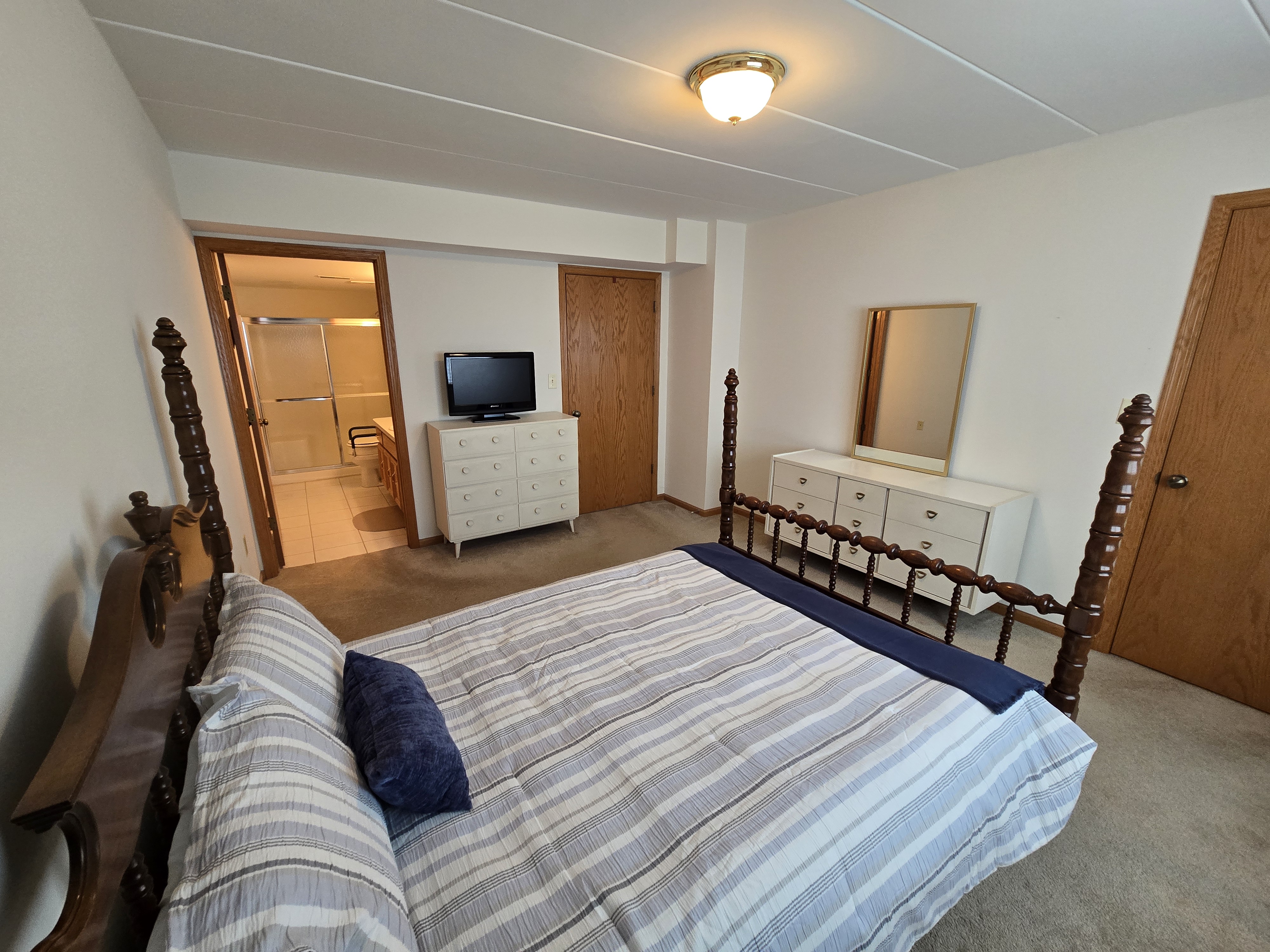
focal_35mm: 13
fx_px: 477
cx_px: 635
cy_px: 476
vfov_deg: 89.9
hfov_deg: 106.2
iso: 250
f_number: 2.2
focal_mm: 2.2
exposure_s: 1/60
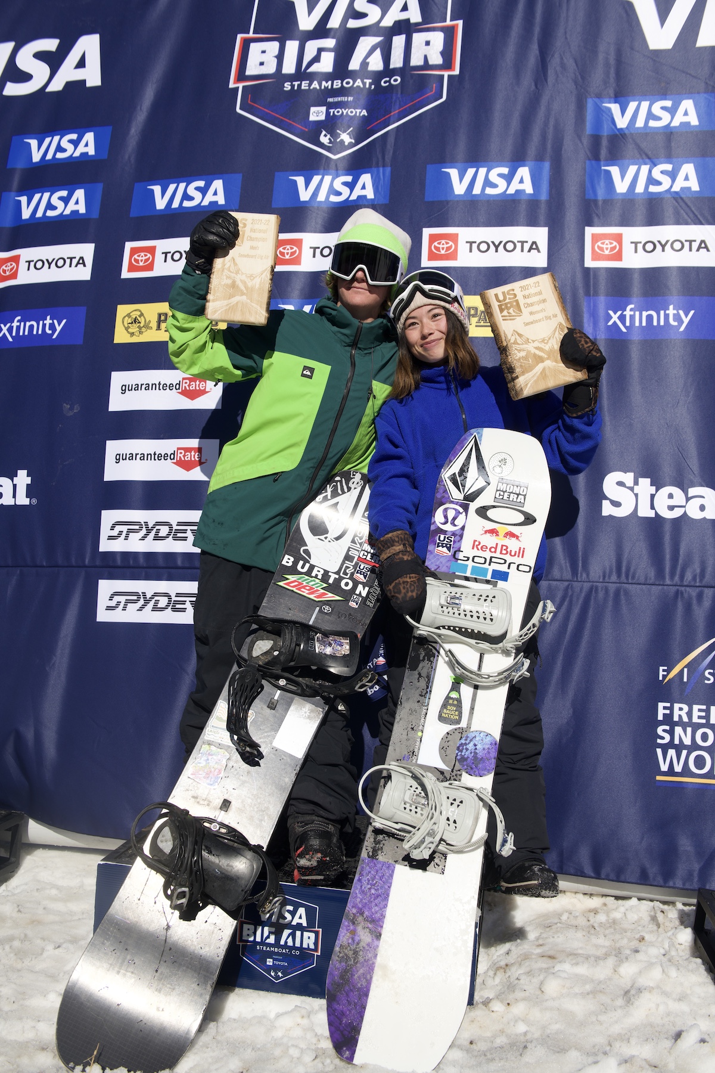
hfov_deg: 38.9
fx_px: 1013
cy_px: 536
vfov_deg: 55.8
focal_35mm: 34
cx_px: 358
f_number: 5.6
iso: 160
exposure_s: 1/1600
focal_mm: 34
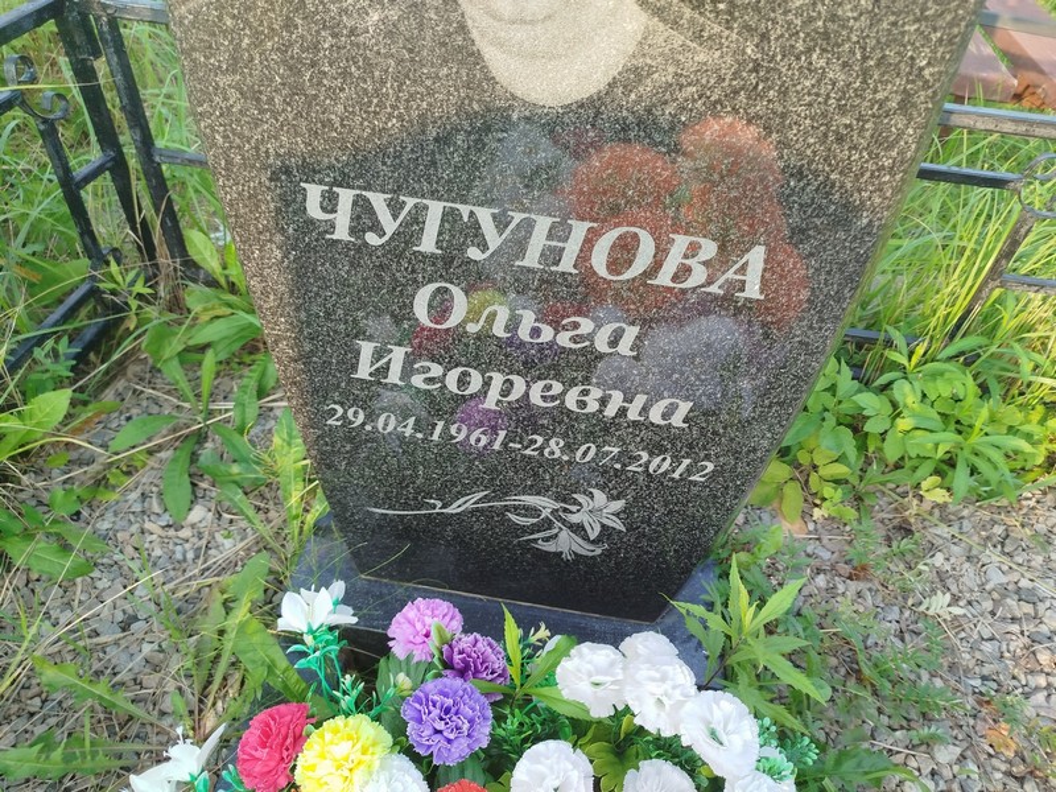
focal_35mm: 24
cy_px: 396
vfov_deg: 56.8
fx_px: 732
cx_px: 528
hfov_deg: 71.6
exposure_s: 1/112
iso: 50
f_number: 1.7
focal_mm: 5.31
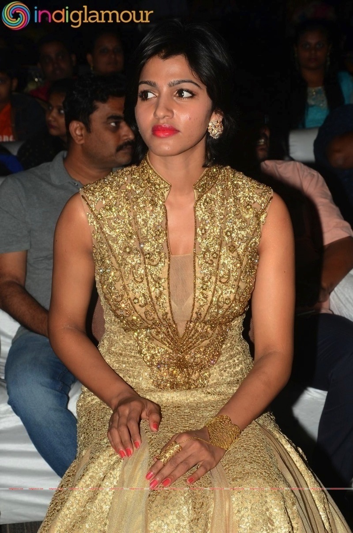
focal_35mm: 93
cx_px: 176
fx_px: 1374
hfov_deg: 14.6
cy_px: 266
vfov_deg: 22.0
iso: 200
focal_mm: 62
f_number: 10
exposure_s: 1/160
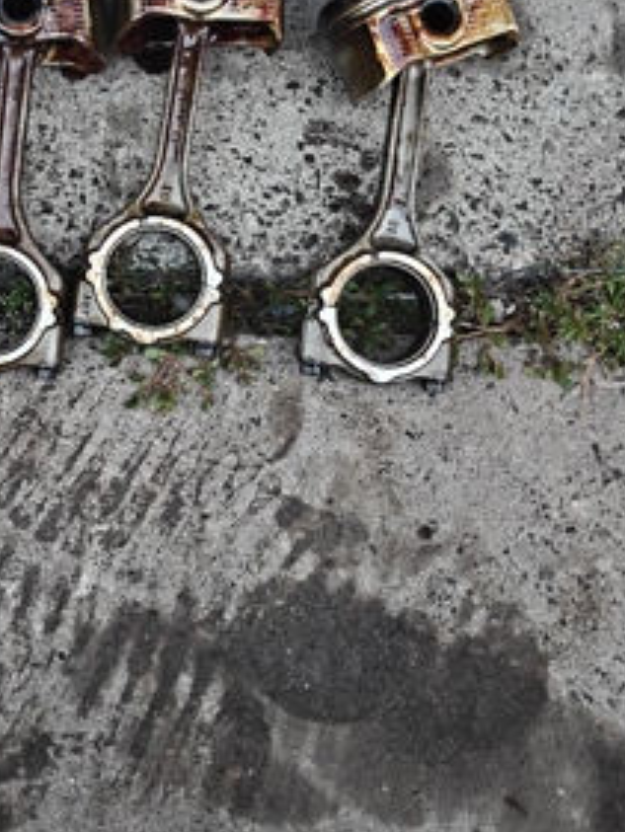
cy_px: 243
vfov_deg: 44.7
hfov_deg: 34.2
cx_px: 133
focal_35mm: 41
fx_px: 986
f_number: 1.8
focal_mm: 5.59
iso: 10000
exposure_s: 1/13
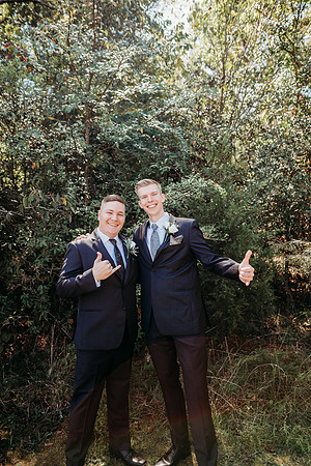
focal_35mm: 24
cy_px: 233
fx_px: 311
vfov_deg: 73.7
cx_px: 156
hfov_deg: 53.1
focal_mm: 24
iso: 125
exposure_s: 1/400
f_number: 2.8
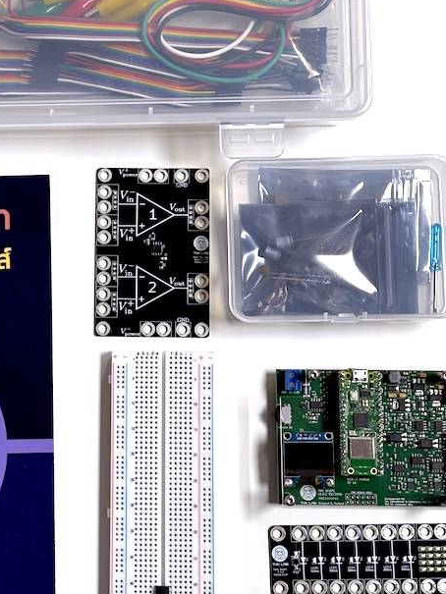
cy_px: 193
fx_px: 1511
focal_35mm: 88
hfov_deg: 16.7
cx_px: 100
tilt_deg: -82.0
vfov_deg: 22.2
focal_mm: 5.96
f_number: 1.6
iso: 80
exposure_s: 1/50
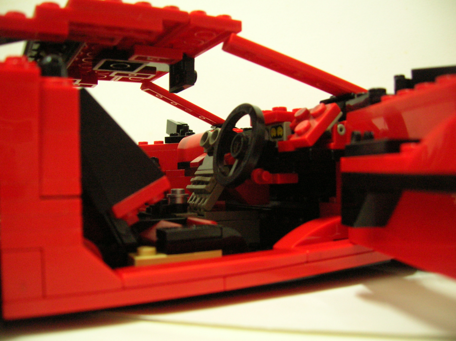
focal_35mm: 34
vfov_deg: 41.7
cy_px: 170
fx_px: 448
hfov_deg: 54.0
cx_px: 228
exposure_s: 1/2.9
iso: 200
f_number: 2.9
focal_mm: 5.7
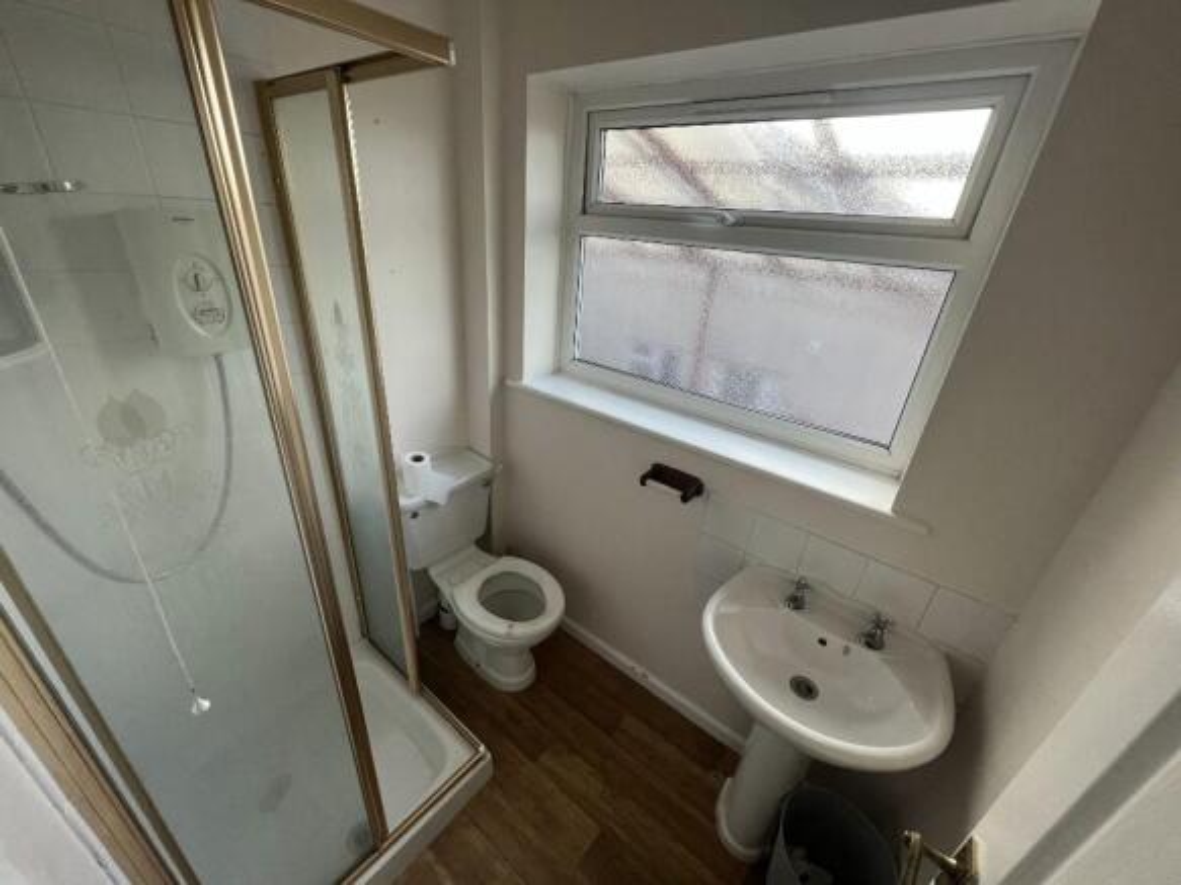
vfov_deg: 89.9
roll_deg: -3.9
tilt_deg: -25.7
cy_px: 442
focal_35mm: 13
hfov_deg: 106.2
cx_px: 590
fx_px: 443
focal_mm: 1.57
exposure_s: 1/99
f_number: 1.8
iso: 80
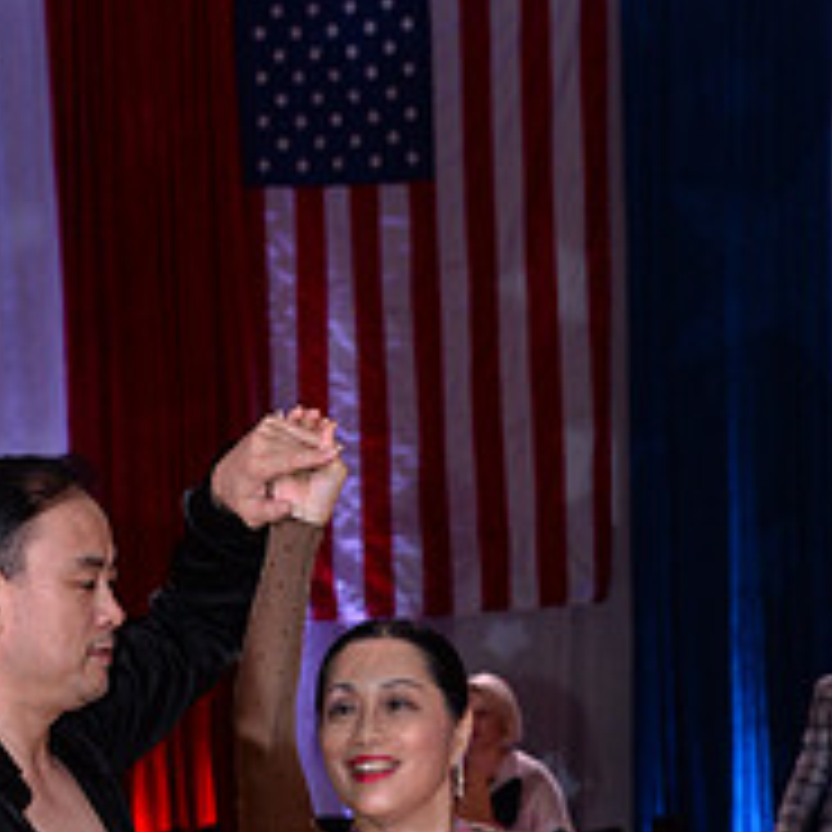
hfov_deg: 9.9
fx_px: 4786
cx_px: 403
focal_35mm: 176
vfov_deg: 9.7
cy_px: 1147
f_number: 6.3
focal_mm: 66
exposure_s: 1/250
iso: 1600
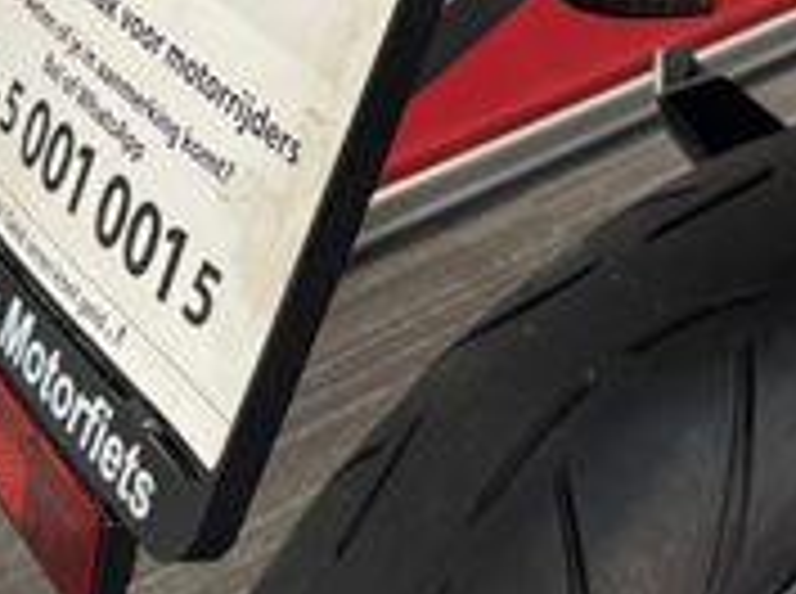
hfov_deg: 22.4
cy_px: -81
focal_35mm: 87
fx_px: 1997
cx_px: 589
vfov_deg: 16.3
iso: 400
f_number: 1.78
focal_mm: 6.76
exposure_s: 1/50
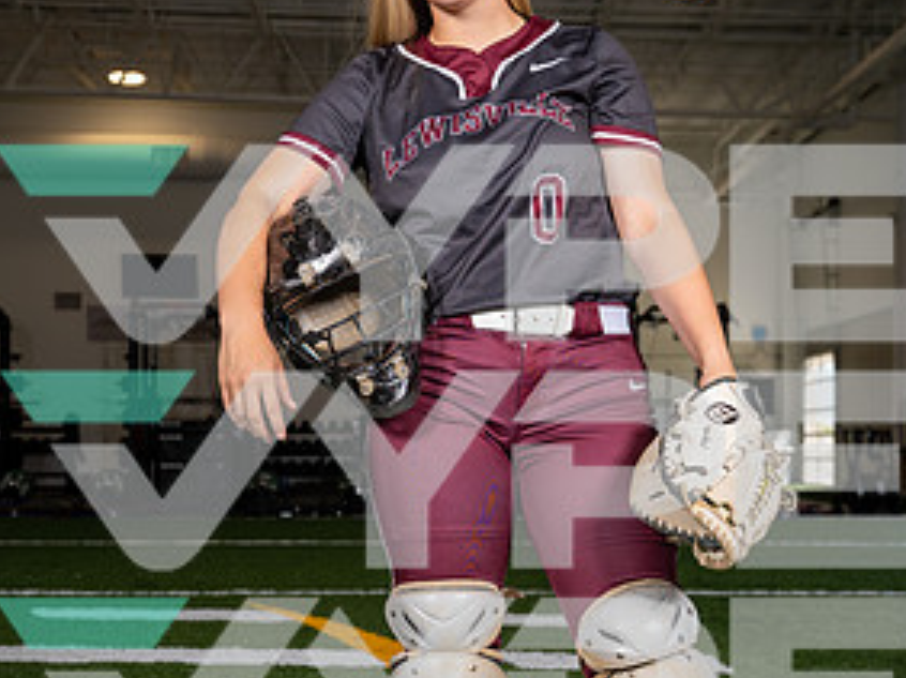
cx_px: 475
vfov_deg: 22.1
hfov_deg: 29.4
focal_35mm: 66
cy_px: 472
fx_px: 1726
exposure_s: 1/200
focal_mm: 43
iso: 200
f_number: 5.6
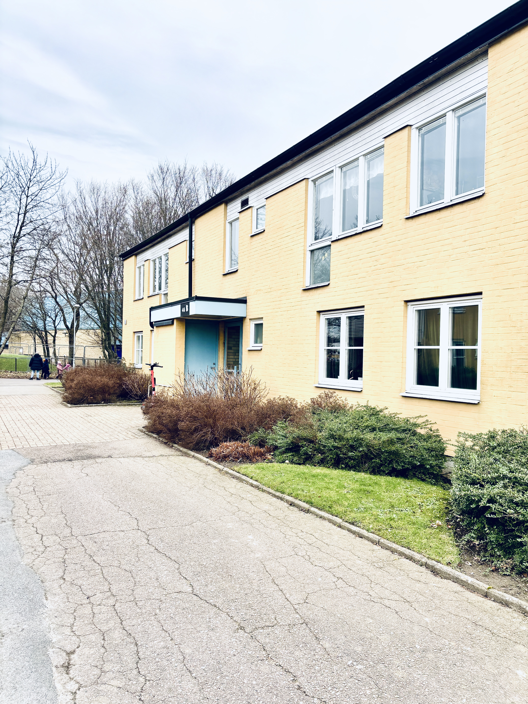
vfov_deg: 67.3
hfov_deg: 53.1
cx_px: 264
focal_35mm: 26
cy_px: 352
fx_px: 529
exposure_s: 1/1037
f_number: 1.6
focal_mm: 5.96
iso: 50
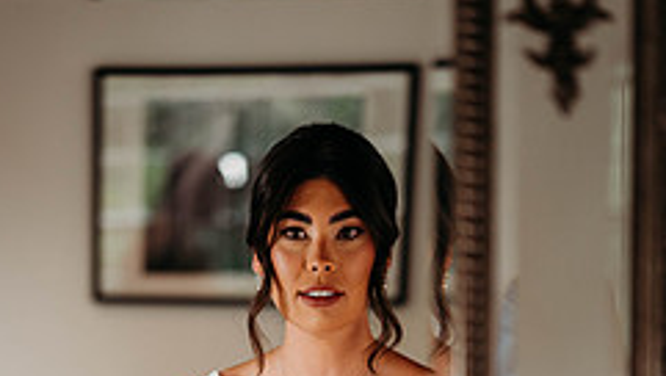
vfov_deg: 7.2
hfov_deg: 12.9
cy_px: 570
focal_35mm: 166
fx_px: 2934
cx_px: 269
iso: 250
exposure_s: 1/200
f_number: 1.8
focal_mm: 85
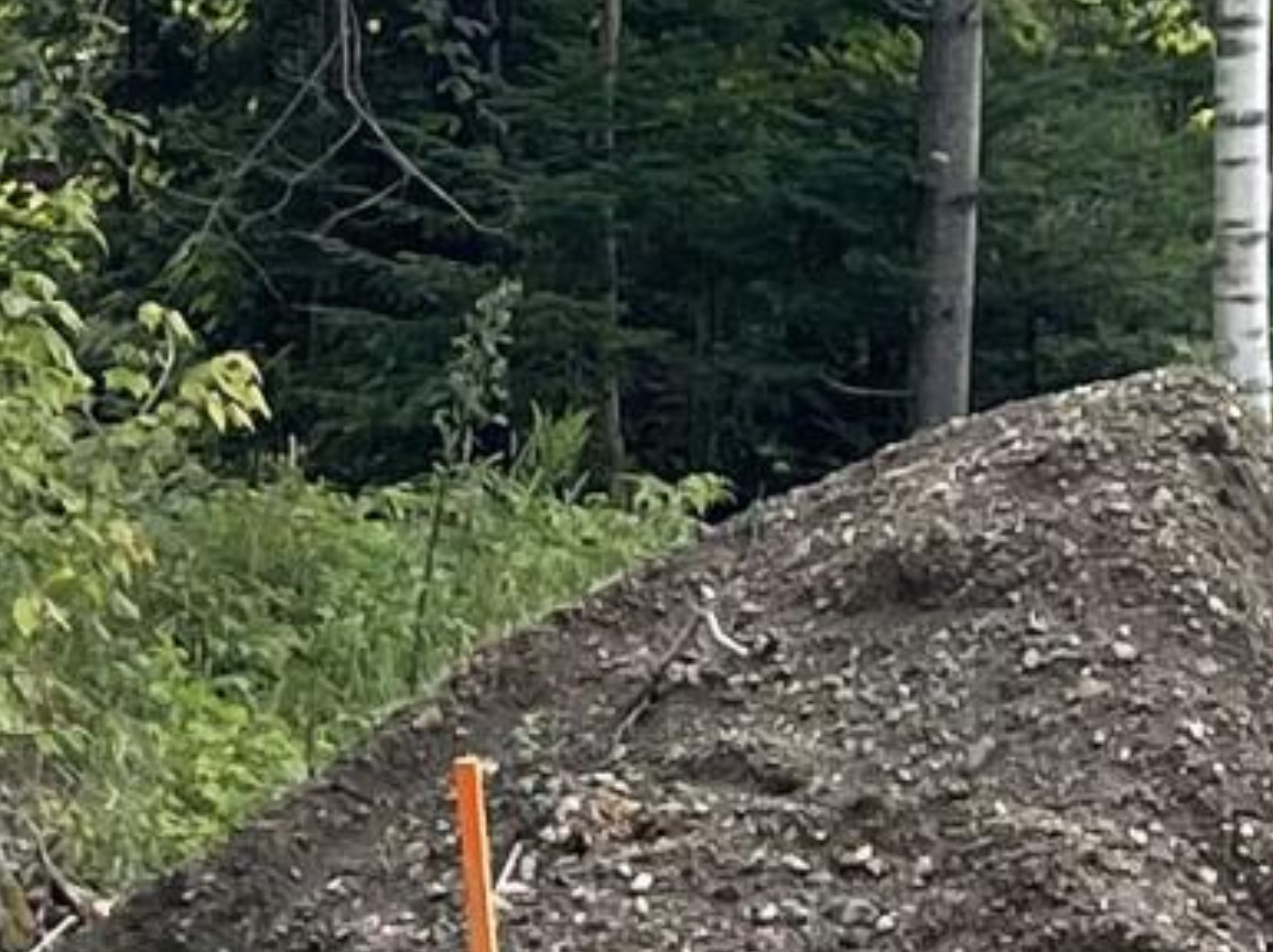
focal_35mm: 195
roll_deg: +0.7
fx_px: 7164
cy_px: 2069
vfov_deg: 7.2
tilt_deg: -16.7
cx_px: -860
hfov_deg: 9.7
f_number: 1.6
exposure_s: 1/874
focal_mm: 5.1
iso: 32
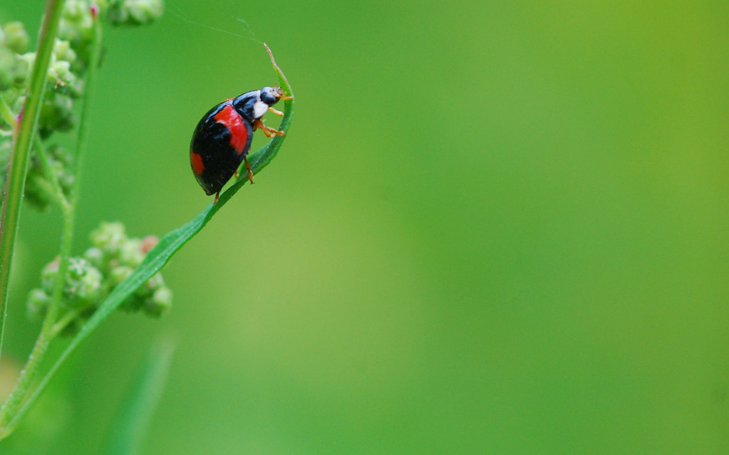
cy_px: 48
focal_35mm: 241
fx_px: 4783
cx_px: 366
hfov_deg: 8.7
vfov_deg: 5.4
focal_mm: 105
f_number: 8
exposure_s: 1/200
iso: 400
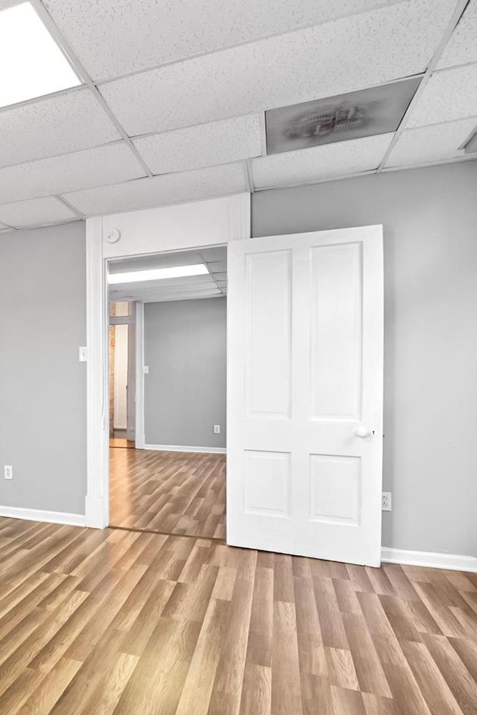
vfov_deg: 71.5
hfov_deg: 42.9
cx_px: -17
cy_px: 362
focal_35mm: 25
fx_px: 497
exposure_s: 1/4
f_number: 8
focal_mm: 8
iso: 400
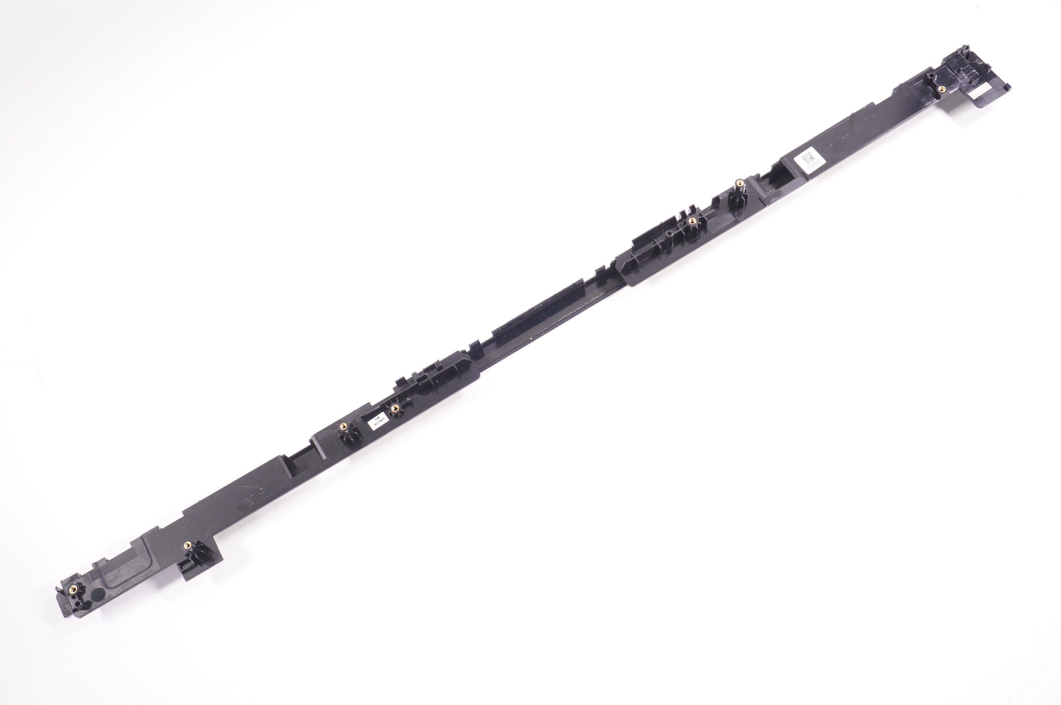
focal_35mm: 39
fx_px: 1148
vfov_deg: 34.1
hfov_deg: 49.6
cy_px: 352
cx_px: 530
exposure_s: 1/100
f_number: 5.6
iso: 500
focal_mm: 26
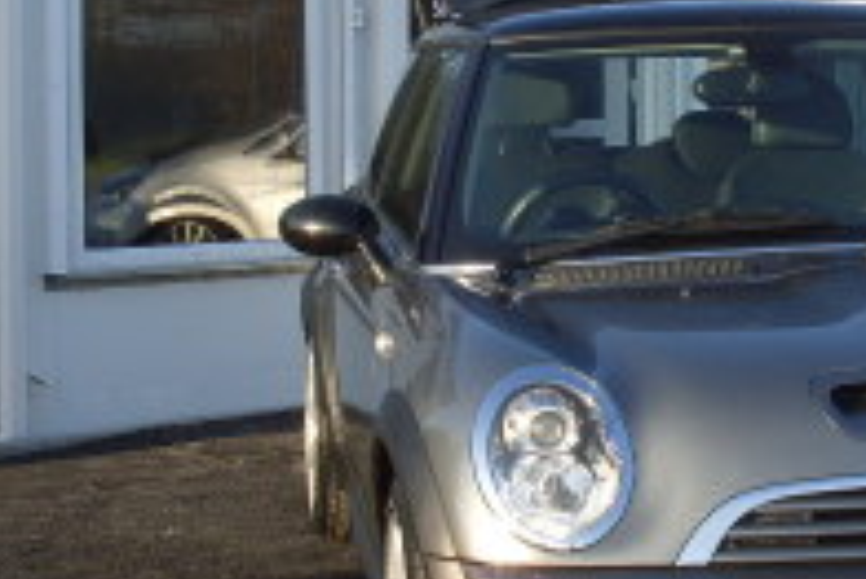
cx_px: 596
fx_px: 2287
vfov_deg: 14.4
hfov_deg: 21.3
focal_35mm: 95
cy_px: 225
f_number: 4.8
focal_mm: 7.8
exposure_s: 1/250
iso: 80
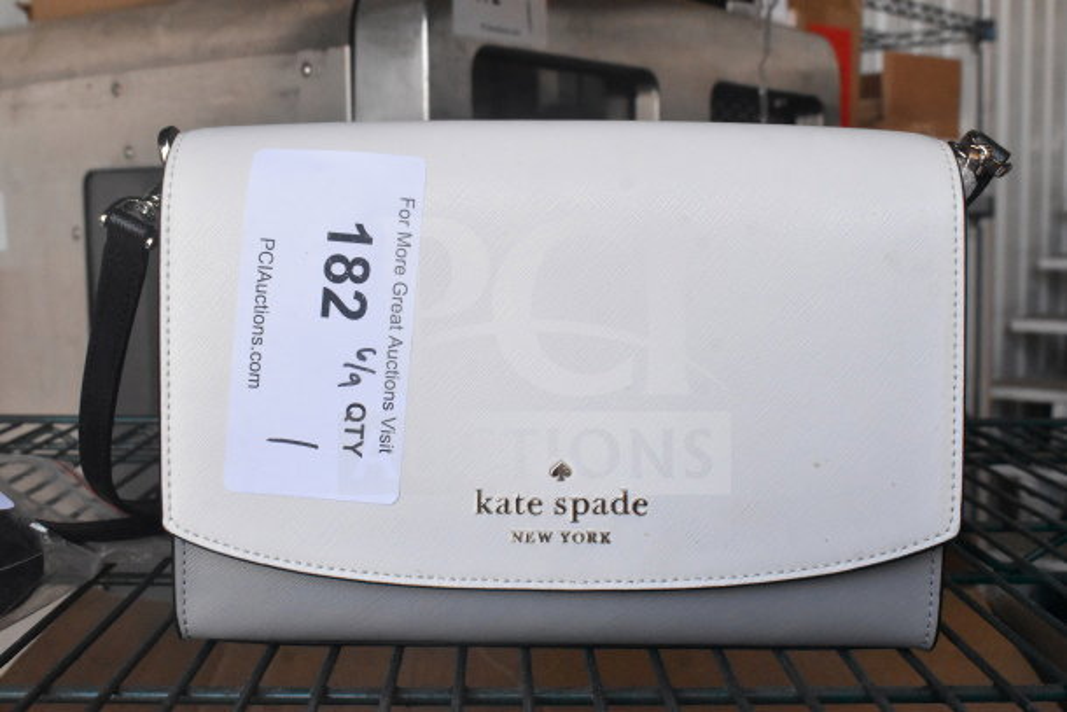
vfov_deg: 30.9
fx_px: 1290
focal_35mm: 44
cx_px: 534
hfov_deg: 45.0
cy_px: 356
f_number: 13
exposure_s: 1/640
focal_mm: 29
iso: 6400
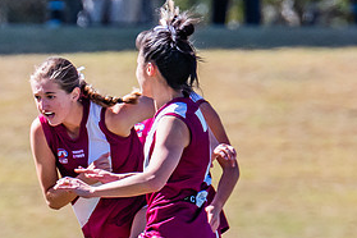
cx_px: -204
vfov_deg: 0.8
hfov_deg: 1.2
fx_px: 16926
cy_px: 216
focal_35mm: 1707
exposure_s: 1/1600
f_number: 7.1
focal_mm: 420
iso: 800
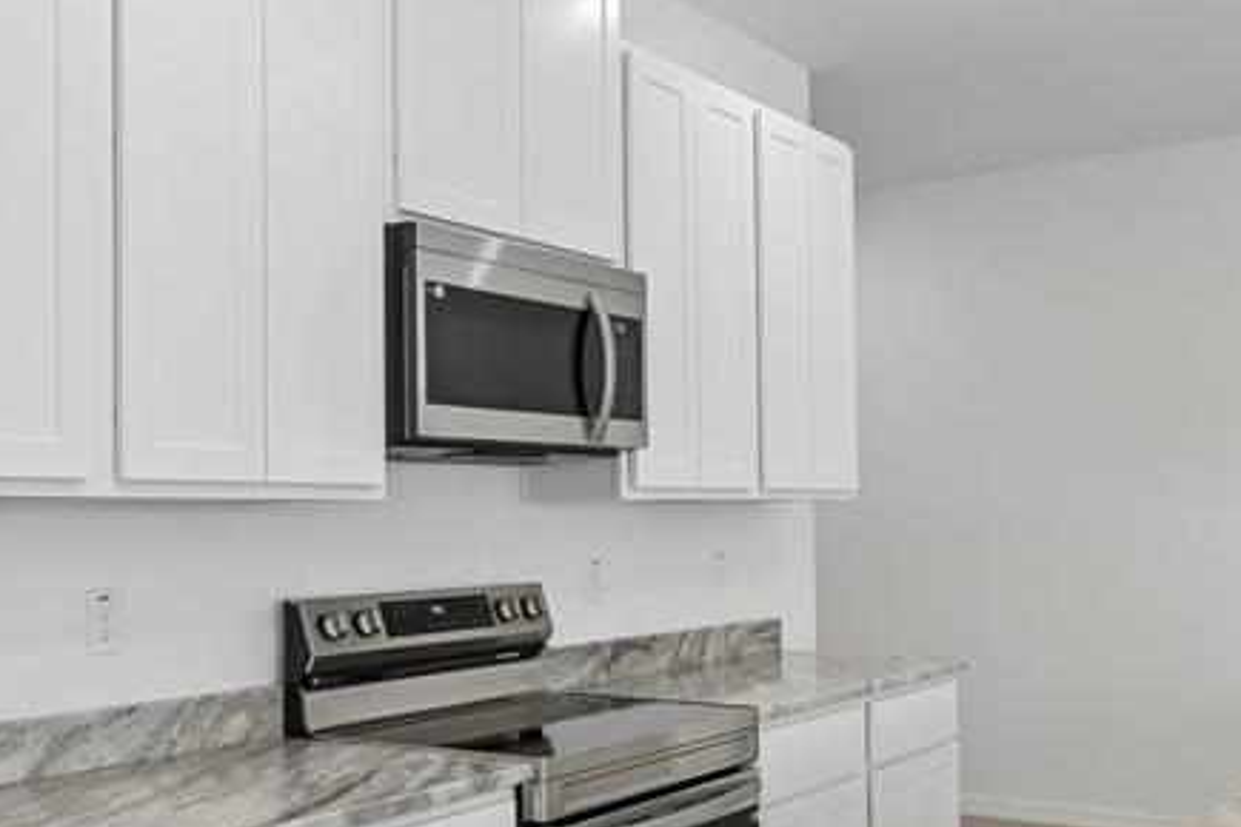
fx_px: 1419
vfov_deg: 32.4
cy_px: 510
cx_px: 633
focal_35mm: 41
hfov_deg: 47.2
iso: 400
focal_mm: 17.5
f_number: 8
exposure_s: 1/60
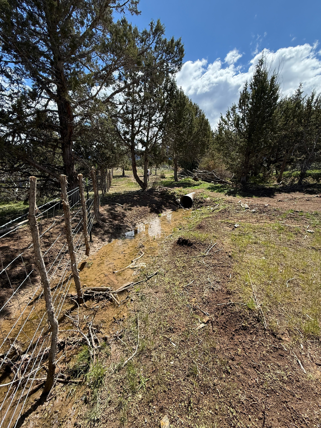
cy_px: 214
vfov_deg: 102.1
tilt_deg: -13.1
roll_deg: -1.9
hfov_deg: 85.7
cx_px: 160
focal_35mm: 14
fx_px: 173
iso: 50
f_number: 2.2
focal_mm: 2.22
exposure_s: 1/1068
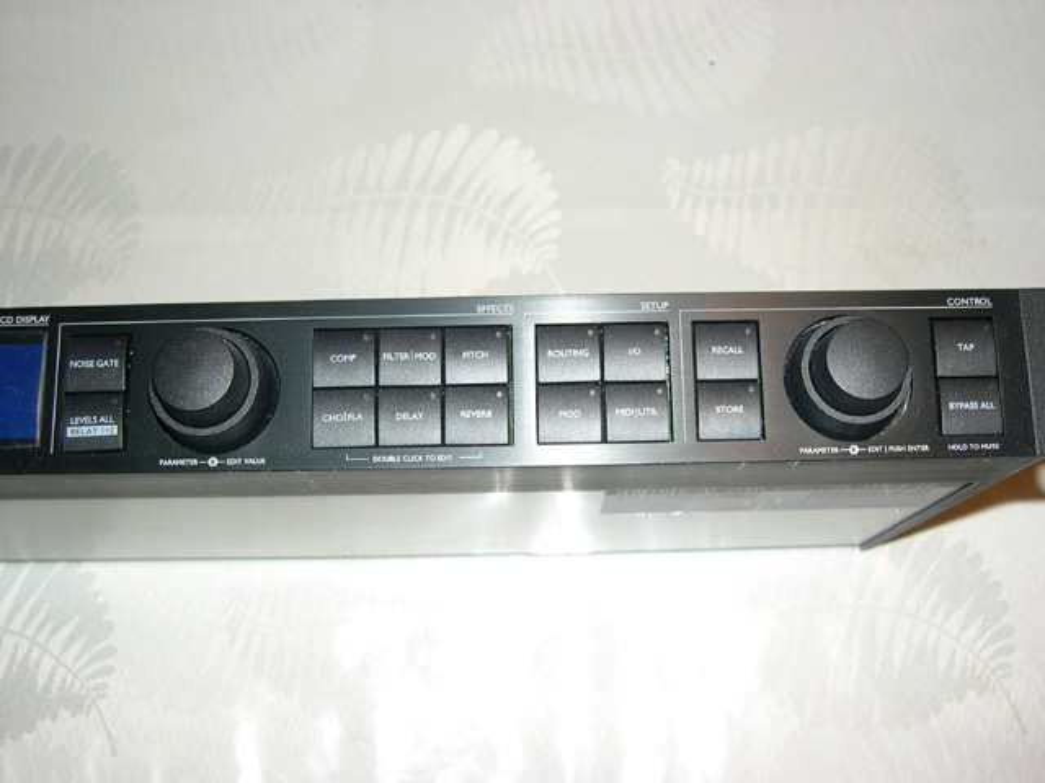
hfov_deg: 44.8
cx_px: 522
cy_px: 392
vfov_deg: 34.3
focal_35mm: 42
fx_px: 1268
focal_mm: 9
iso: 100
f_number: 2.9
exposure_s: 1/60
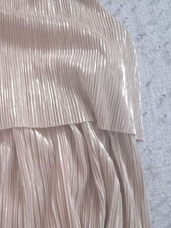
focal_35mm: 62
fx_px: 408
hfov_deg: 22.8
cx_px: 3
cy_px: 135
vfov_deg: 31.1
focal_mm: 3.43
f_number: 2.2
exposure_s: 1/20
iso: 787
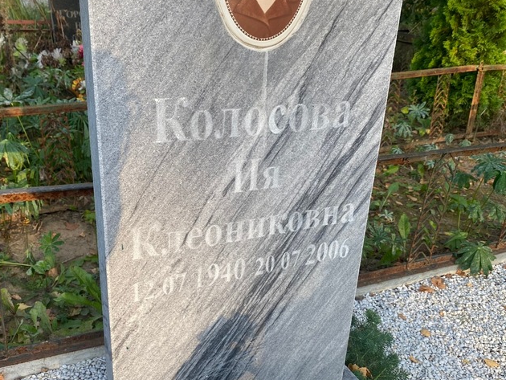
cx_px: 239
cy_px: 194
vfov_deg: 43.0
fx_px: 483
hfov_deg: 55.3
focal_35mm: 33
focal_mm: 4.25
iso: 32
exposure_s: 1/308
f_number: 1.8
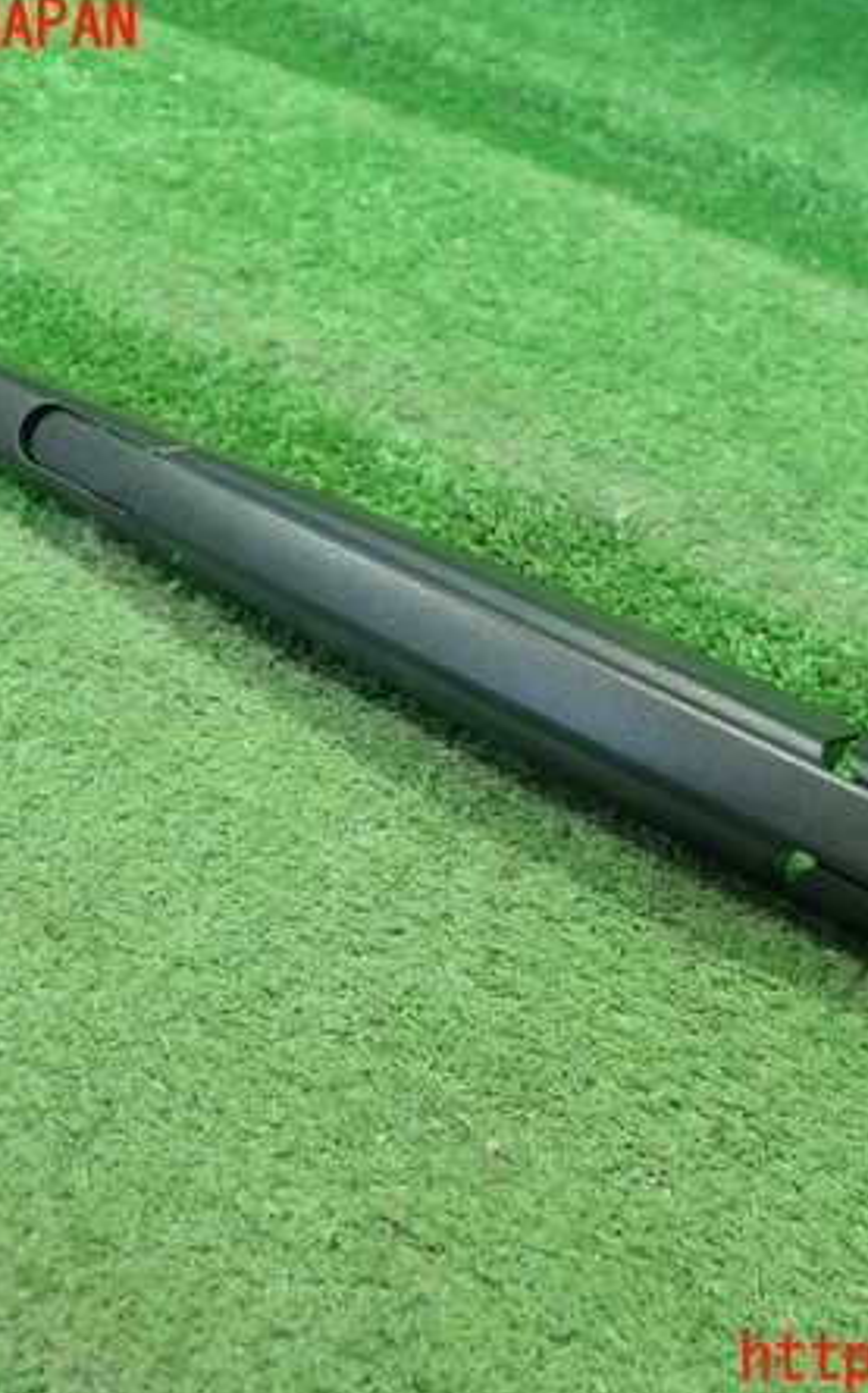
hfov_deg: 29.8
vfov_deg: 46.2
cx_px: 508
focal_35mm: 43
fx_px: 1630
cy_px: 693
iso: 400
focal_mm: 5.5
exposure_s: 1/125
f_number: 2.3
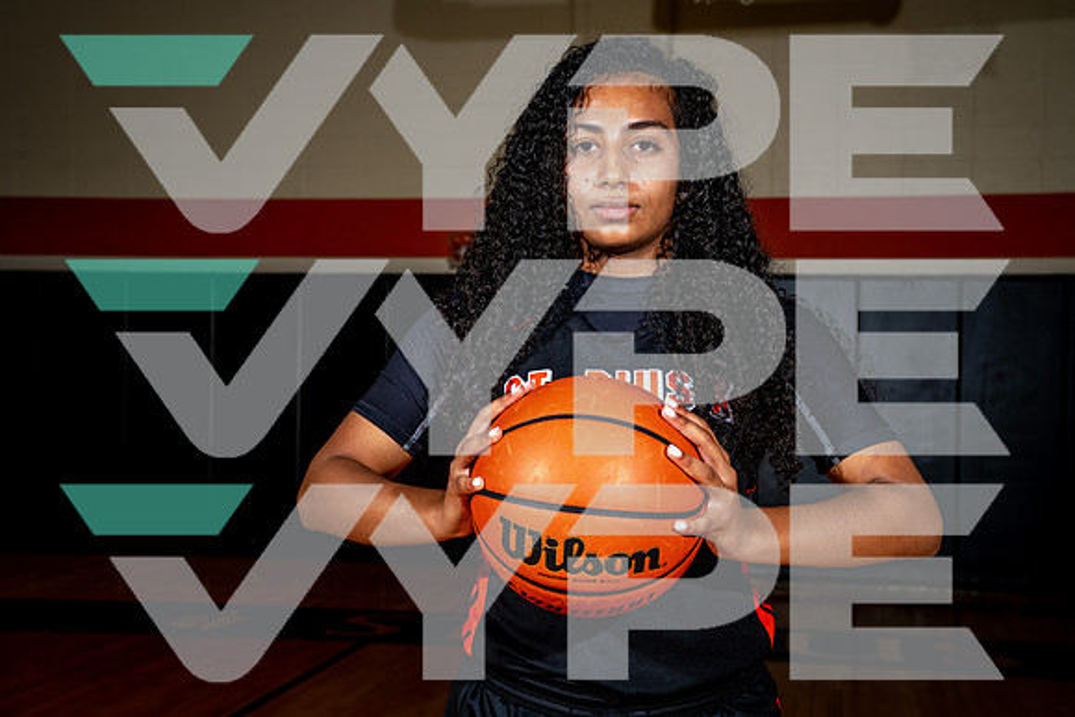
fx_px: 1613
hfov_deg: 36.9
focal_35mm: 54
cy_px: 358
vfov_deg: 25.1
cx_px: 538
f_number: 8
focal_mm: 54
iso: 100
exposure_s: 1/125
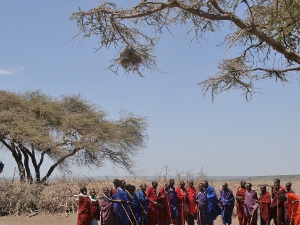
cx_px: 175
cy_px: 125
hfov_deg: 30.7
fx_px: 546
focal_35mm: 63
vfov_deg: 23.3
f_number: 11
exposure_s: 1/160
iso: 80
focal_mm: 9.16
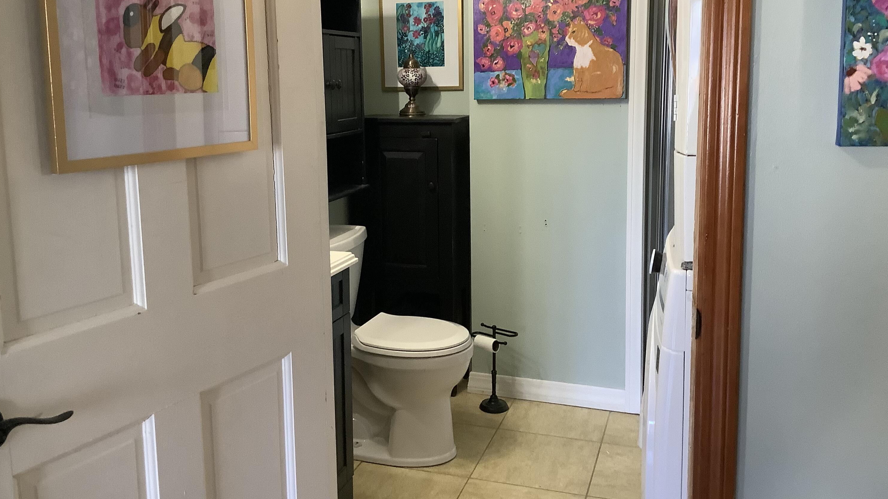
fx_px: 801
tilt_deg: -7.8
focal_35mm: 34
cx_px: 443
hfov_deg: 58.0
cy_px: 186
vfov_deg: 34.5
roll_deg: +0.1
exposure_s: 1/40
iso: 320
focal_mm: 3.3
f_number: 2.4
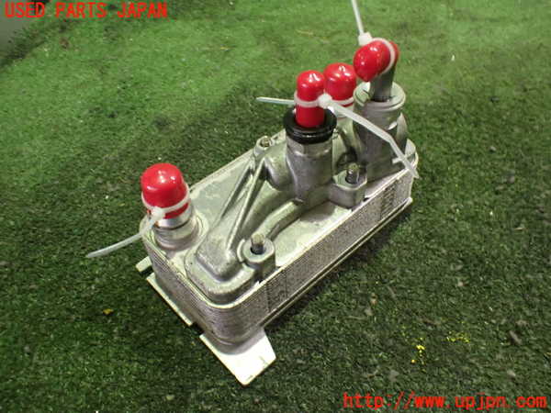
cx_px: 276
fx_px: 478
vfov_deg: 46.8
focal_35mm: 30
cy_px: 206
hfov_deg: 60.0
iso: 800
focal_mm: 5.4
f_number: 2.3
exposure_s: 1/30
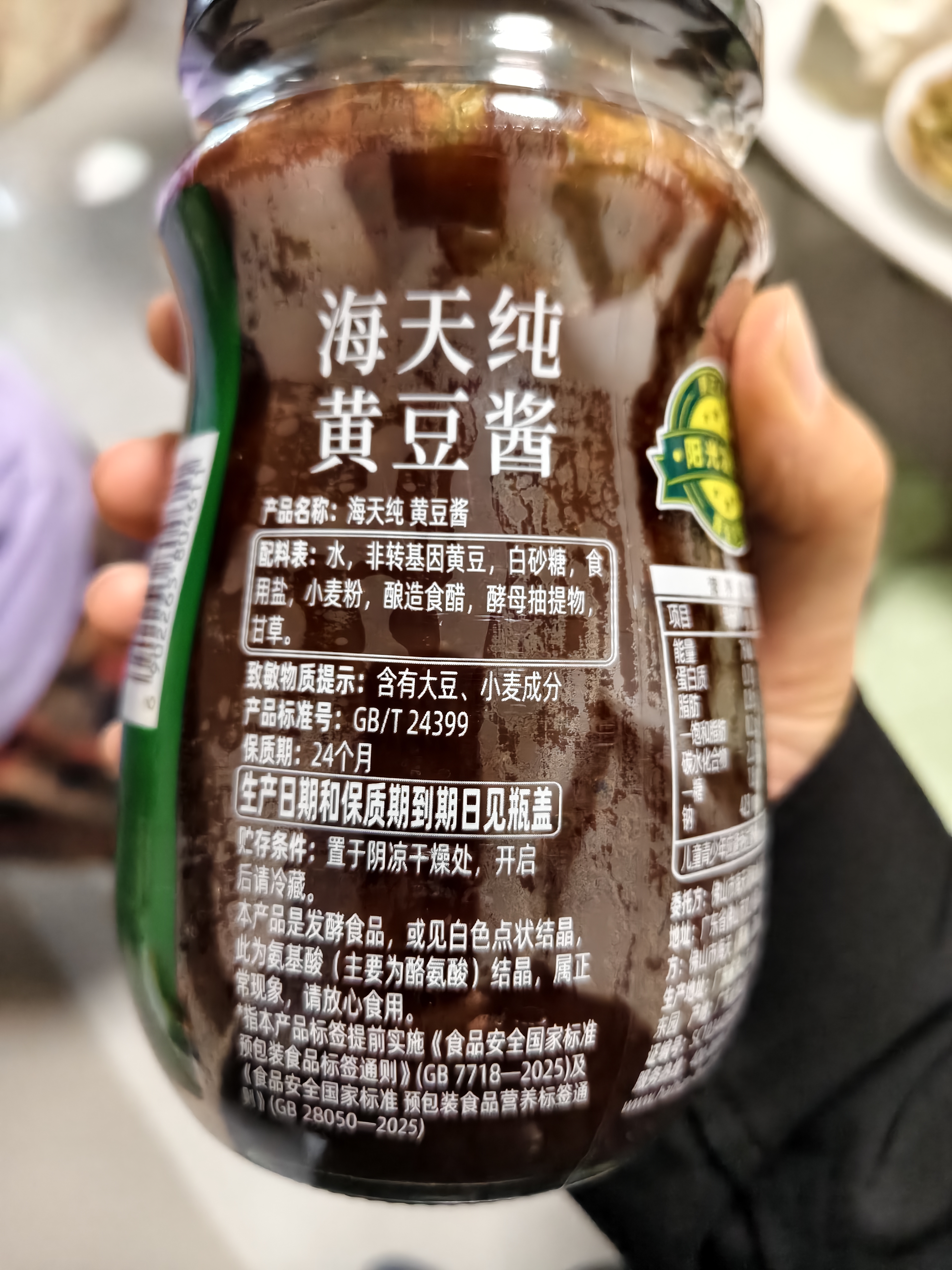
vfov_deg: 73.9
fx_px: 843
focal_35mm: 23
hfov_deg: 58.9
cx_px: 476
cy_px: 635
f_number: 1.88
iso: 2658
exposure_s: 1/504
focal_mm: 5.56
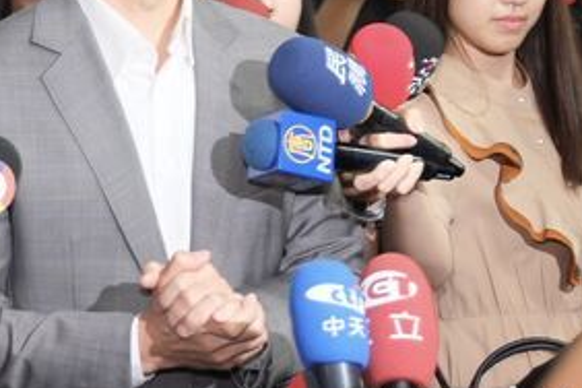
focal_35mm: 66
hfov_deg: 29.7
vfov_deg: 20.2
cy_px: 37
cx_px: 105
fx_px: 1067
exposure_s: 1/160
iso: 1600
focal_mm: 20.6
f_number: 2.8
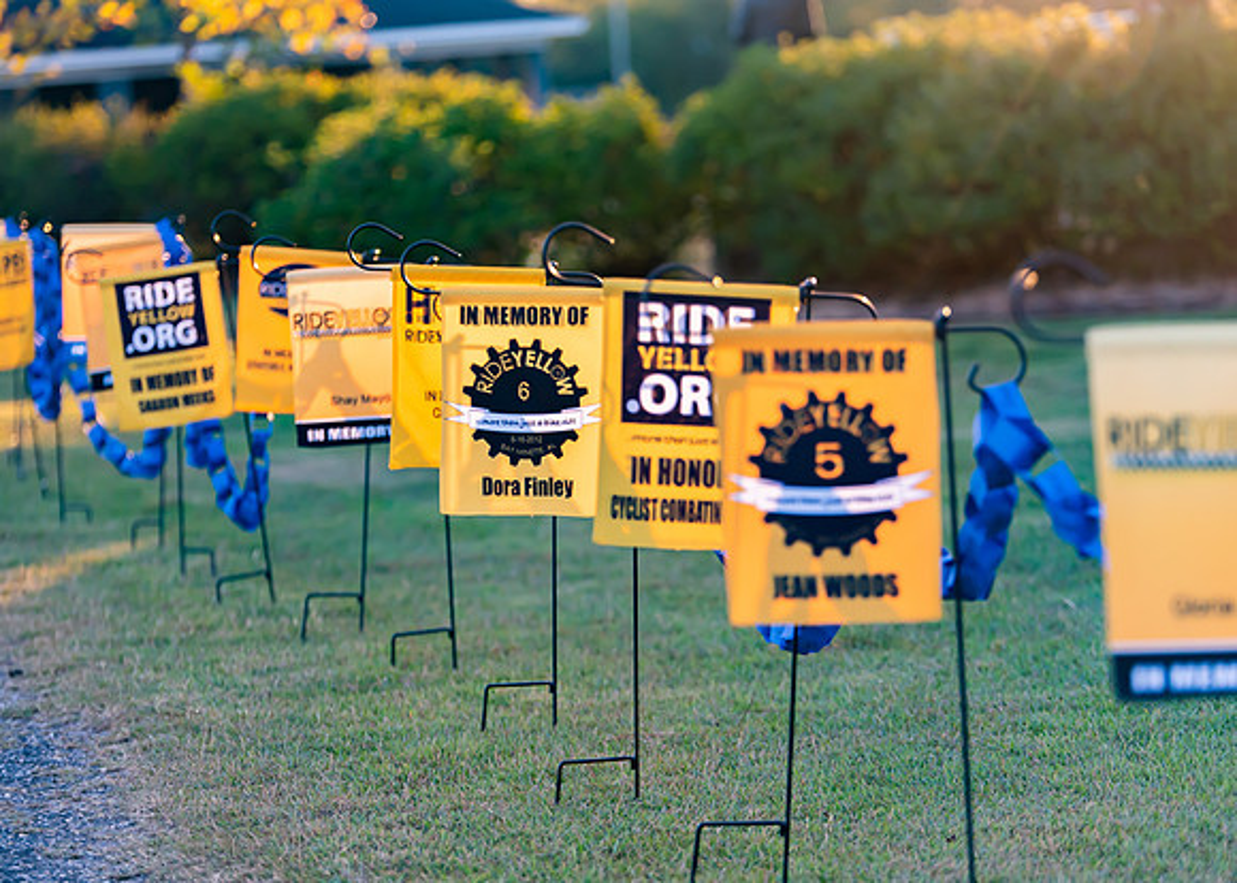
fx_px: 4724
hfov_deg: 14.9
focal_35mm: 134
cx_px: 618
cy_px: 442
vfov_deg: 10.7
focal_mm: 122
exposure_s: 1/800
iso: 500
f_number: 2.8
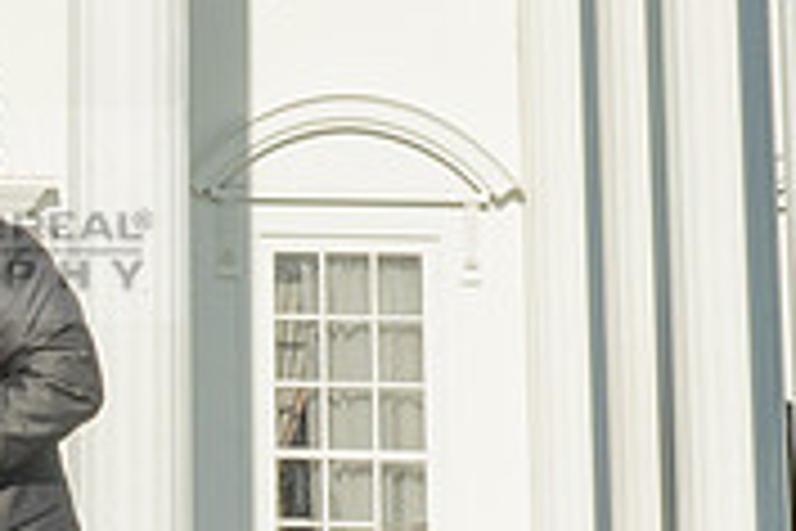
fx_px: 3736
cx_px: -503
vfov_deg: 8.0
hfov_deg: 11.5
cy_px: -174
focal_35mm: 169
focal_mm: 24
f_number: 16
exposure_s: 1/200
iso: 200
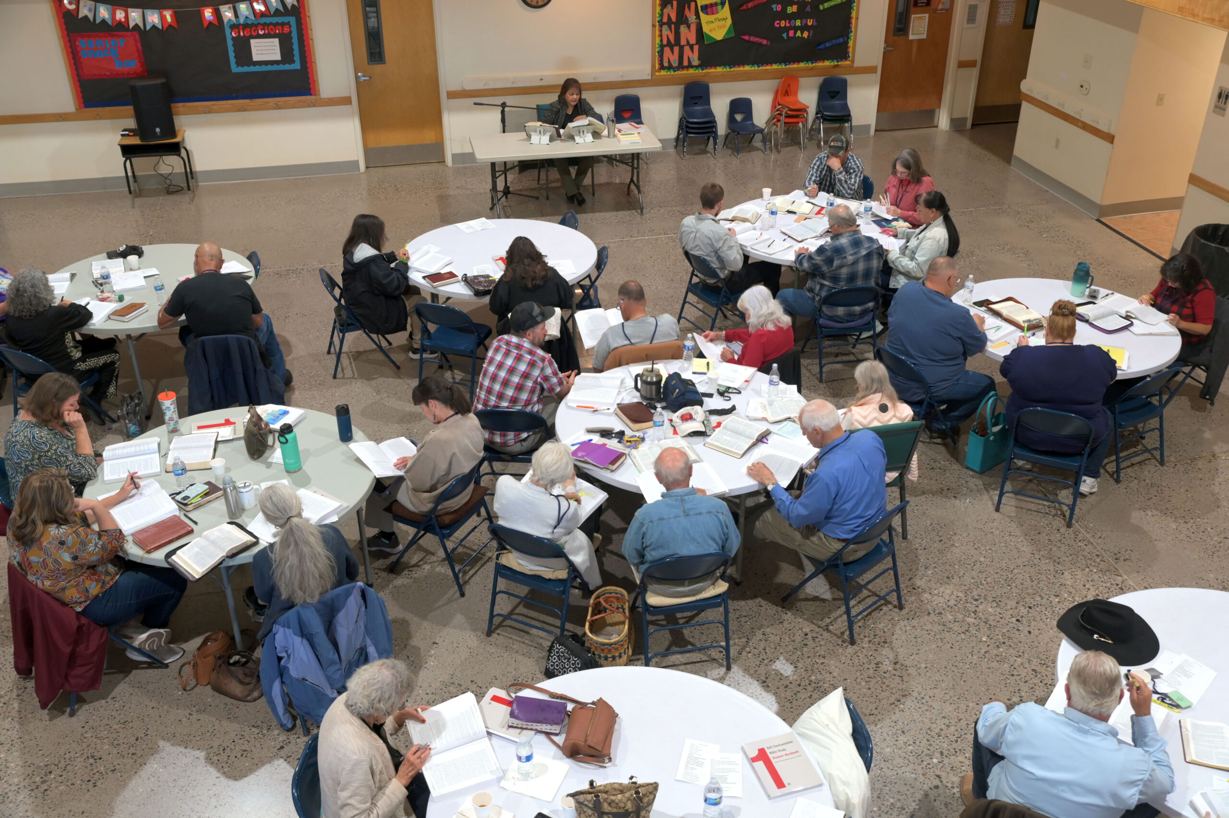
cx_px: 614
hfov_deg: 54.5
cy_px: 409
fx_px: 1194
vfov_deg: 37.8
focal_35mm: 35
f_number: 4.5
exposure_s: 1/60
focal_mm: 35
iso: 1000
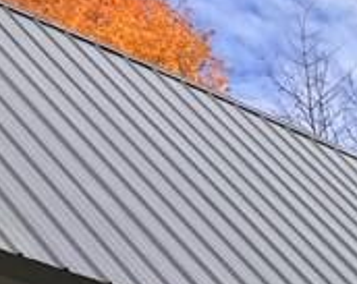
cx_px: 1009
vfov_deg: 8.1
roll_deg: +0.0
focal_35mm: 169
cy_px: 773
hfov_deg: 9.4
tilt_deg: +6.9
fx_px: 1783
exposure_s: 1/1130
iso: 32
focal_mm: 4.15
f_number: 2.2
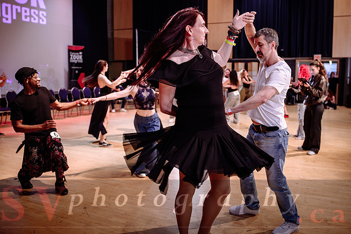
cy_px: 104
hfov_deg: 60.1
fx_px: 302
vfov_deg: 42.3
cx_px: 194
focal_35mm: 31
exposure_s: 1/250
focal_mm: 28
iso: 1250
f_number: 2
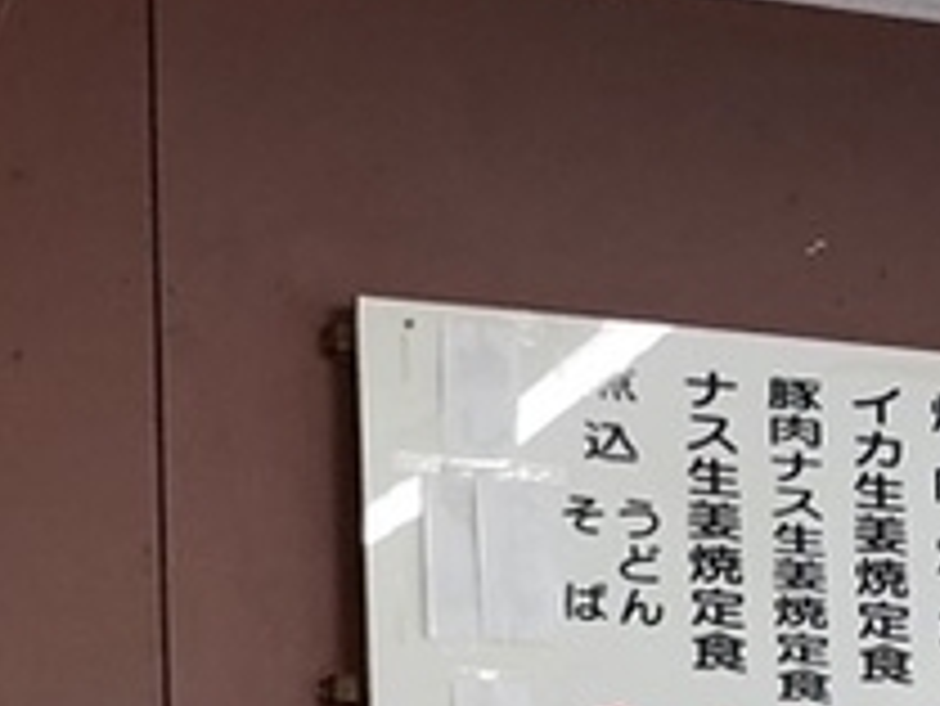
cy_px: 1425
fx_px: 4374
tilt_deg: +3.4
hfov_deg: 11.6
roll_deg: +1.0
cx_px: -544
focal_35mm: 161
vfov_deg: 8.7
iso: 32
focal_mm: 3.99
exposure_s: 1/50
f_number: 1.8
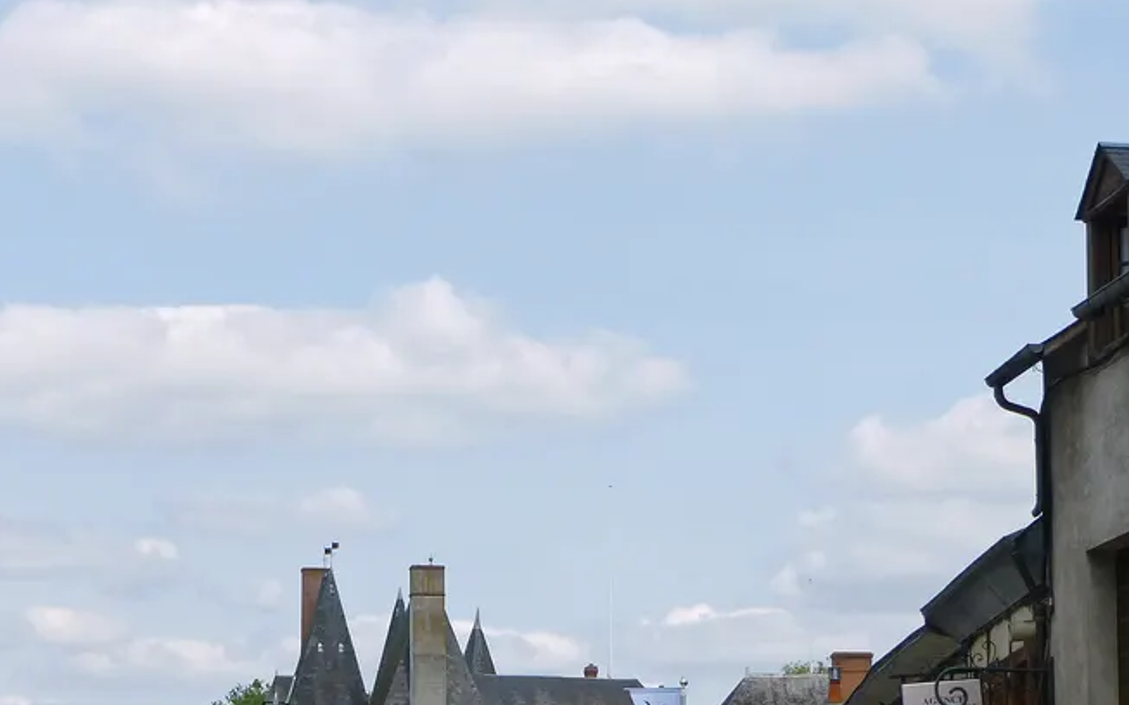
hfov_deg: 19.6
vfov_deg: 12.2
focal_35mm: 106
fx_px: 3261
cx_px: 436
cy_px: 653
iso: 100
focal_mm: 9
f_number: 4.4
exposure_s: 1/1000
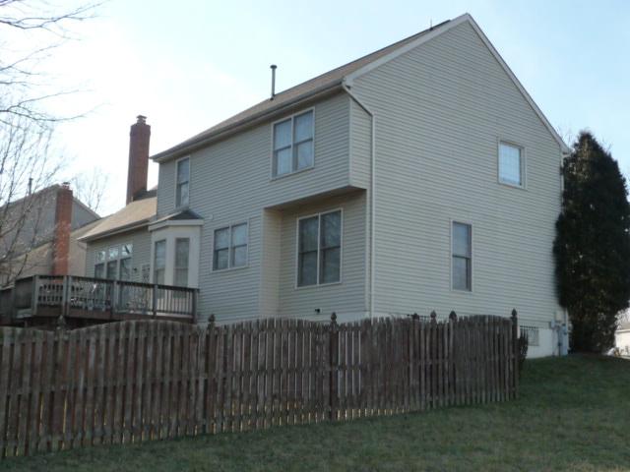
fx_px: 855
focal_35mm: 47
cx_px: 315
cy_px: 236
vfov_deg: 30.9
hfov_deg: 40.4
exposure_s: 1/640
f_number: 3.3
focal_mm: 4.7
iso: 160
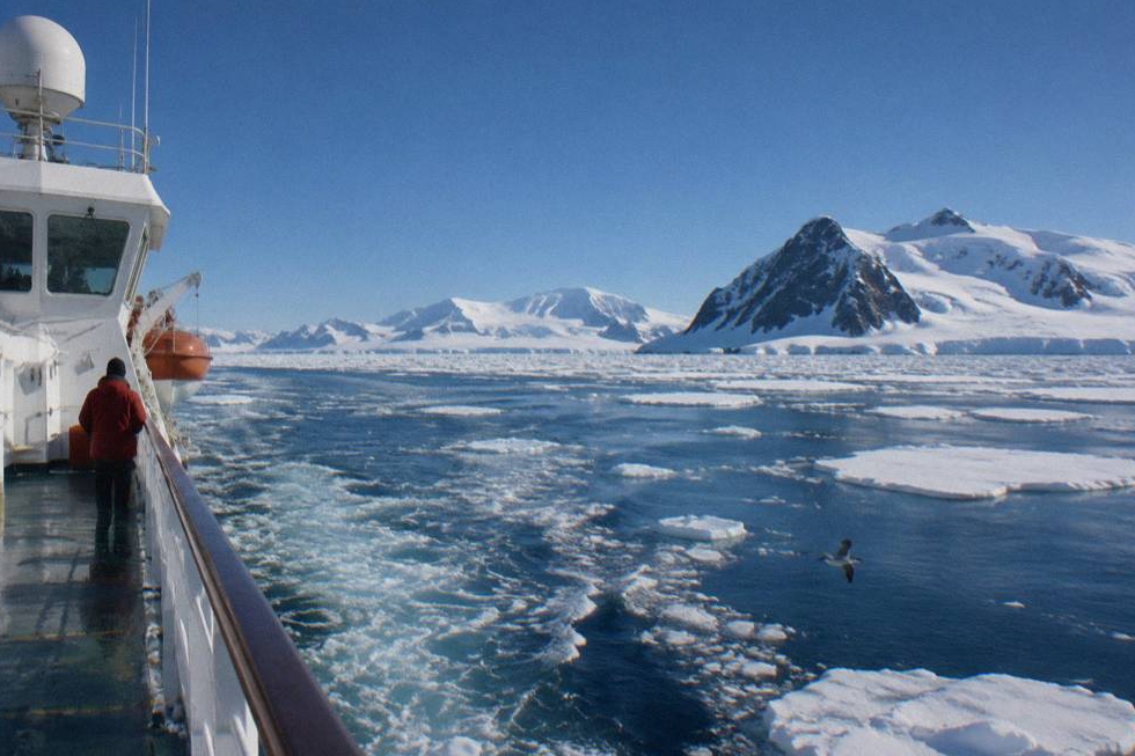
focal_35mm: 50
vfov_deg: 27.0
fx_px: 1576
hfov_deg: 39.6
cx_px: 573
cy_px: 382
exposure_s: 1/640
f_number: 5.6
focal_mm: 49
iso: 400
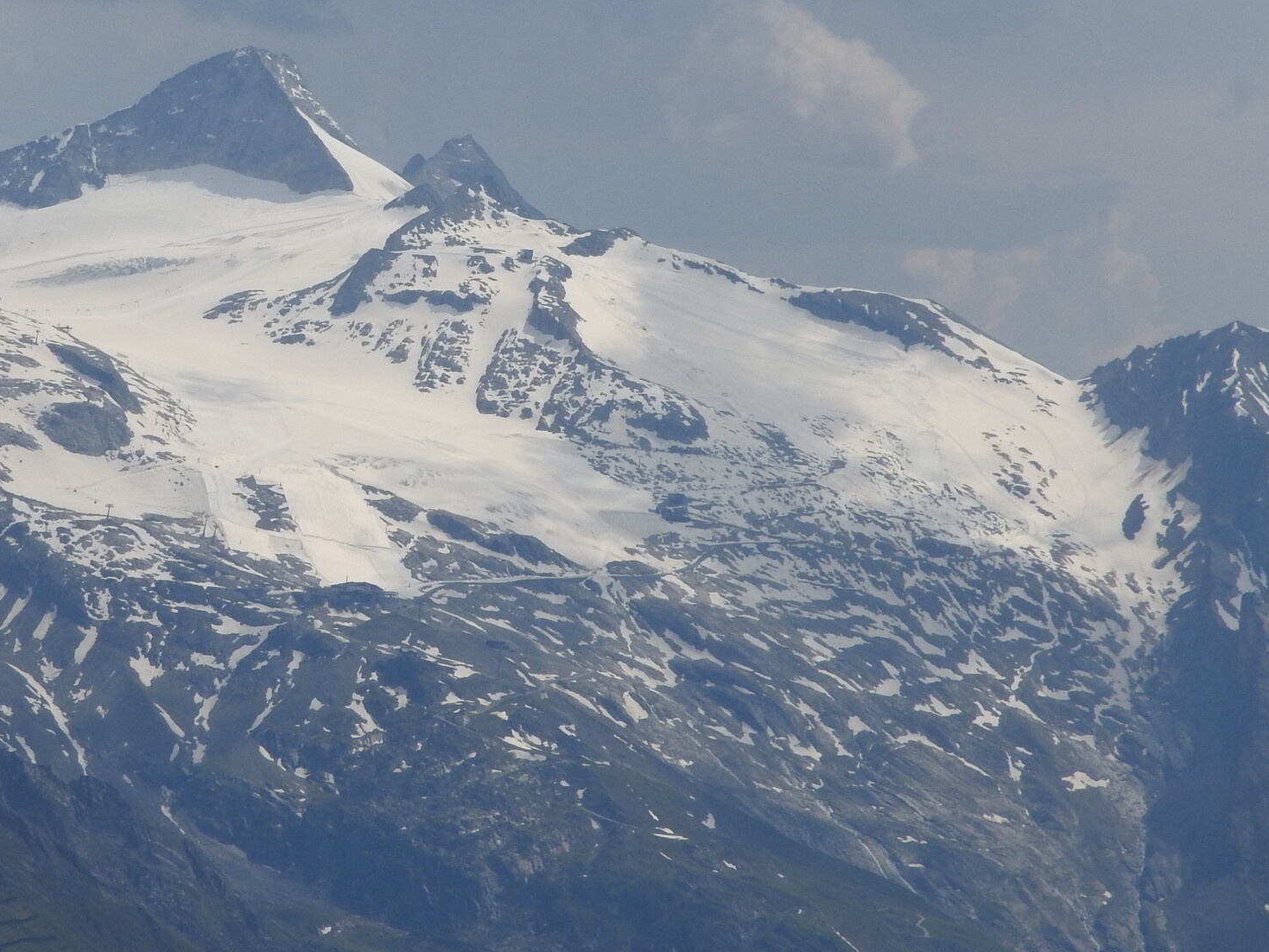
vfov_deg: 5.1
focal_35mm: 294
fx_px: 10779
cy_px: 217
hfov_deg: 6.7
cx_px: 392
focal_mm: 32.2
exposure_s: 1/1600
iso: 100
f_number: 5.3
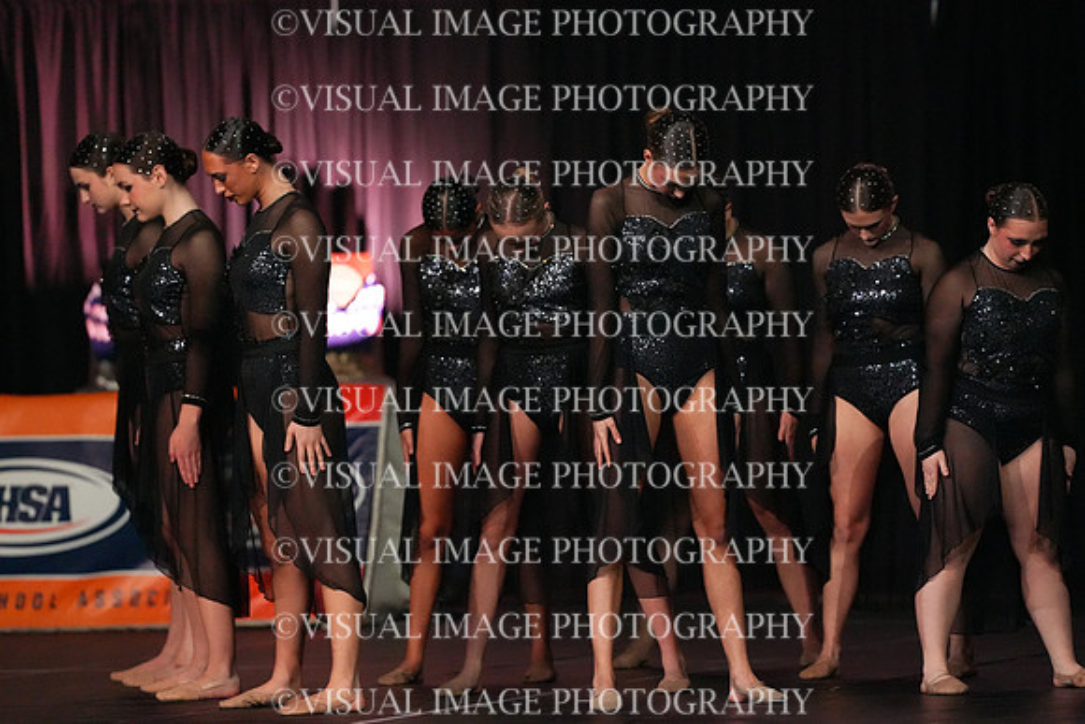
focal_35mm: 300
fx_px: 9043
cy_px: 362
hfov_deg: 6.9
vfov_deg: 4.6
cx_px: 542
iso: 16000
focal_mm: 300
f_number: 3.5
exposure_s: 1/1250
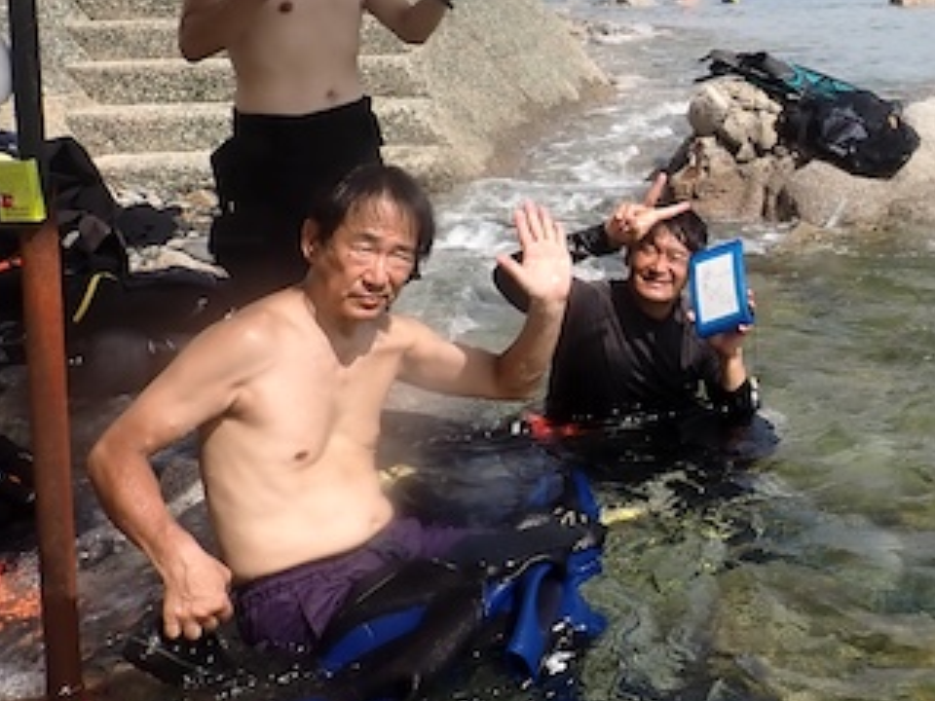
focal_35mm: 50
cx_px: 917
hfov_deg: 34.9
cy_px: 137
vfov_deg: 28.5
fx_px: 1351
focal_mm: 4.5
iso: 100
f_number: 8
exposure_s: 1/250
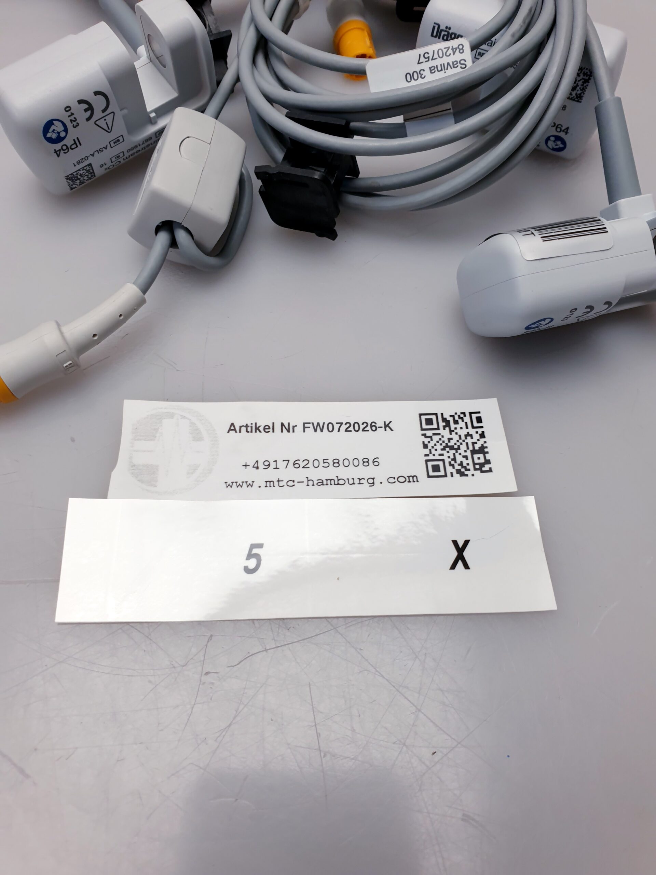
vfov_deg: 67.3
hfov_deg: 53.1
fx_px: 657
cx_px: 328
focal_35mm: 26
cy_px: 438
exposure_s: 1/100
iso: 64
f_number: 2.4
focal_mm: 4.3
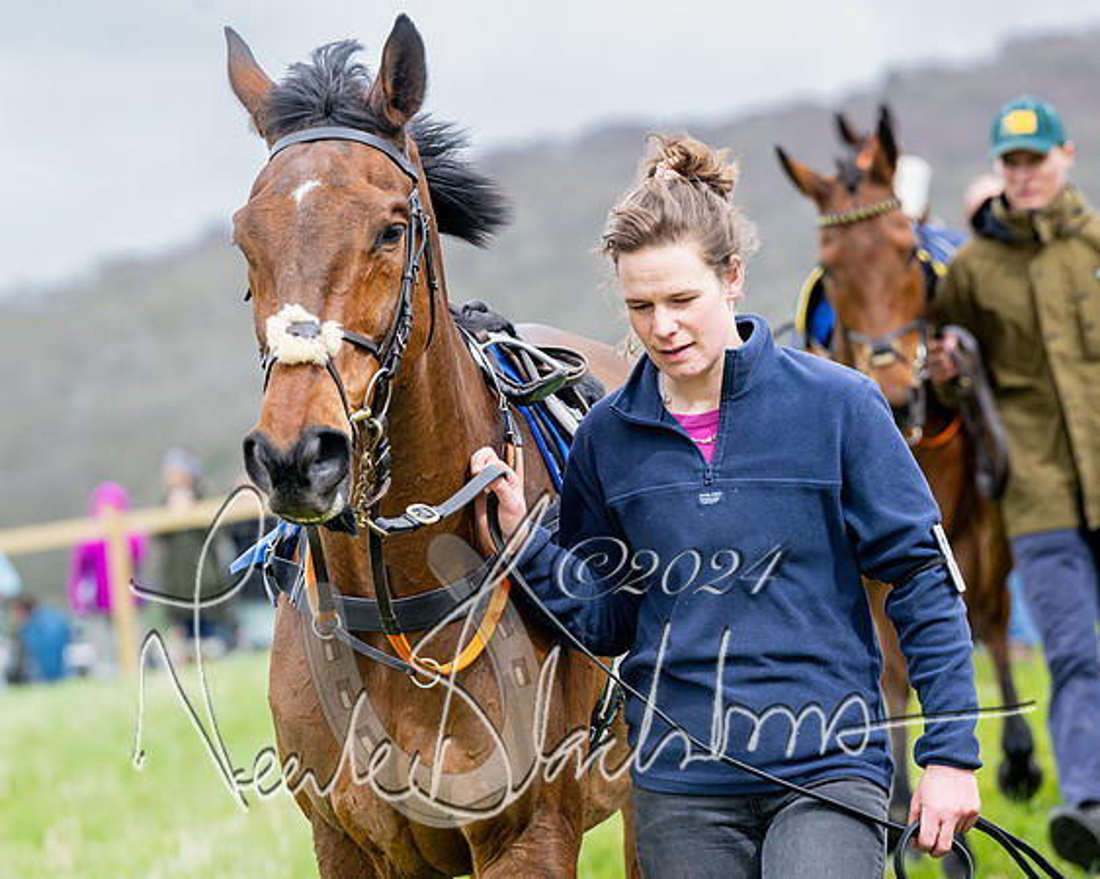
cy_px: 455
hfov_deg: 8.8
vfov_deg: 7.1
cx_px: 544
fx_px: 7123
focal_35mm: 219
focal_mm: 170
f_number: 5
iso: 400
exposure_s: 1/500
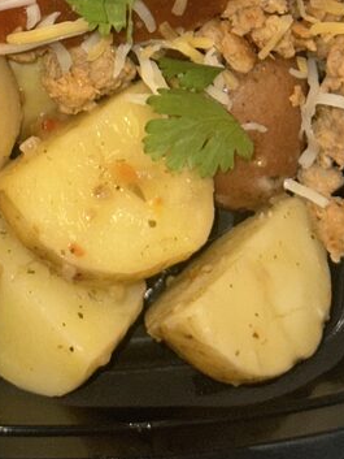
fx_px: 2158
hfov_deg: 9.1
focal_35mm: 163
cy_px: -166
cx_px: 70
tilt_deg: -81.5
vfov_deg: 11.7
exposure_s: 1/47
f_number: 1.78
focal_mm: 6.86
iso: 50
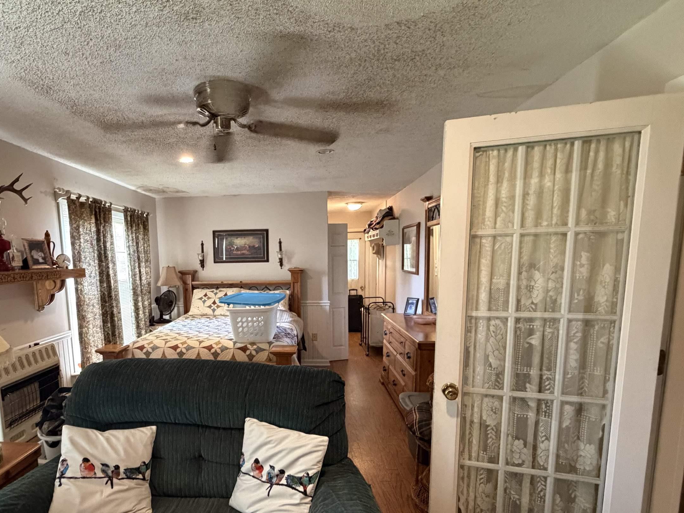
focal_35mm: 20
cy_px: 310
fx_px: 395
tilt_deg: -7.1
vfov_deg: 65.3
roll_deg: +2.3
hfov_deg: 80.5
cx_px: 264
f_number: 2.2
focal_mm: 2.22
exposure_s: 1/60
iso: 640
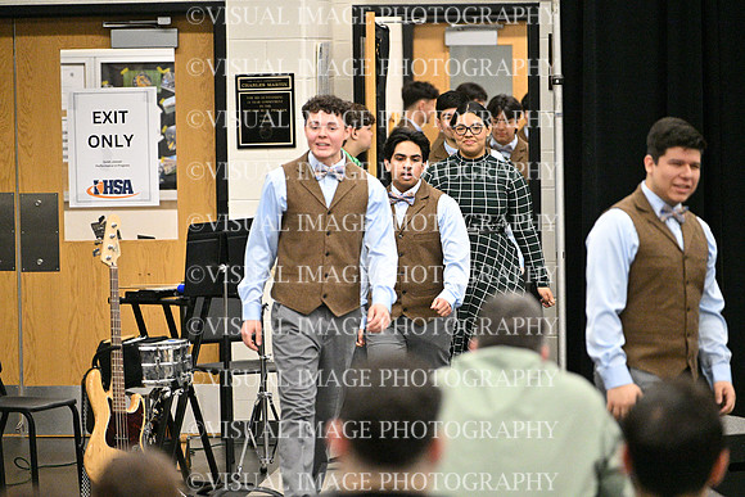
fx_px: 3105
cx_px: 372
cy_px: 248
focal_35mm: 150
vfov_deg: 9.2
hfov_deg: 13.7
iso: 12800
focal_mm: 150
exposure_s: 1/1000
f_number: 2.8
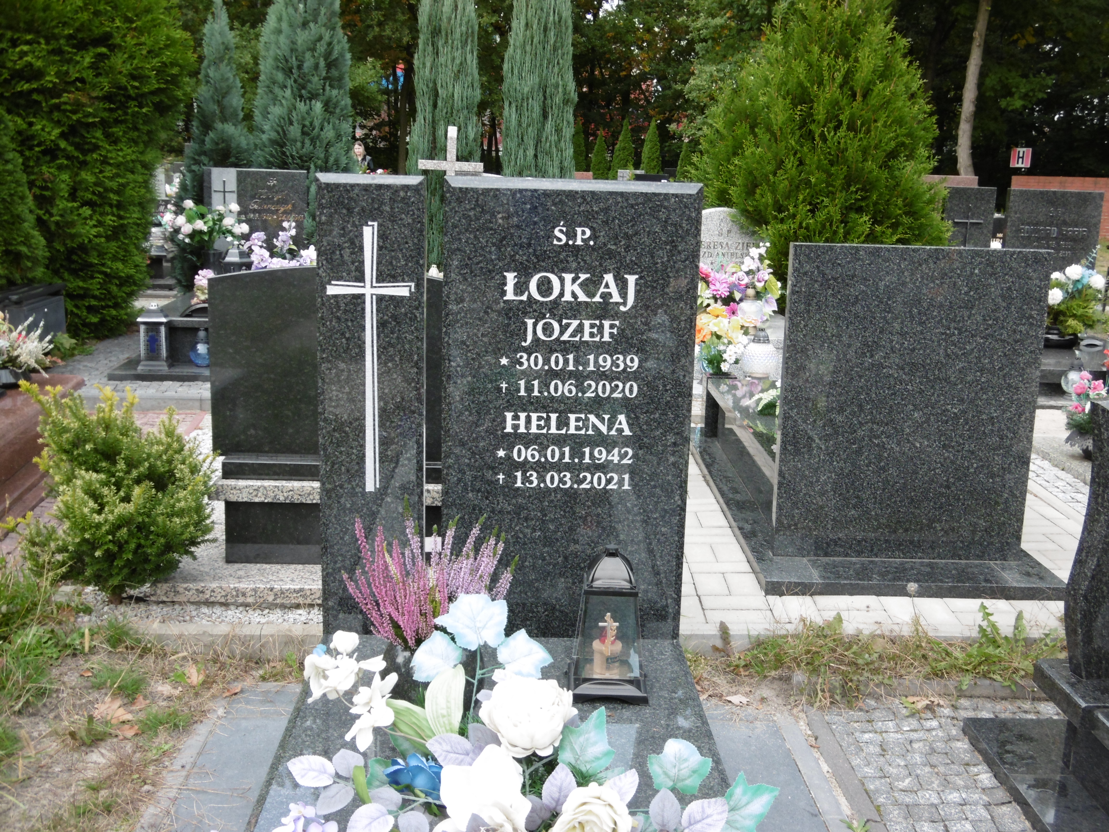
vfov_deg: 37.7
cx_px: 554
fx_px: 1217
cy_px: 416
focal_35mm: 38
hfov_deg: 49.0
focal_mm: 6.8
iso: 100
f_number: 3.7
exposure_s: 1/200
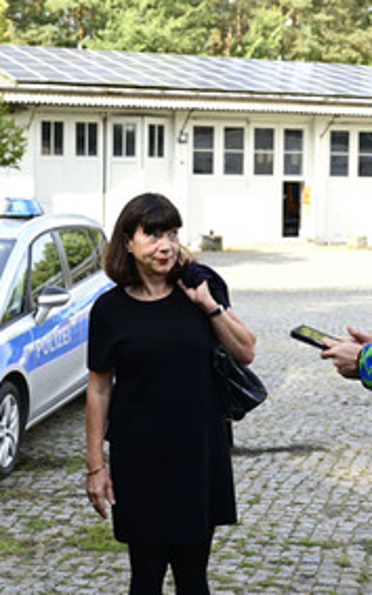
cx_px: 85
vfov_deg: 34.0
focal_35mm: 60
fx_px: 973
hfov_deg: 21.4
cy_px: 292
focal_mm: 37
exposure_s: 1/200
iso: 100
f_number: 4
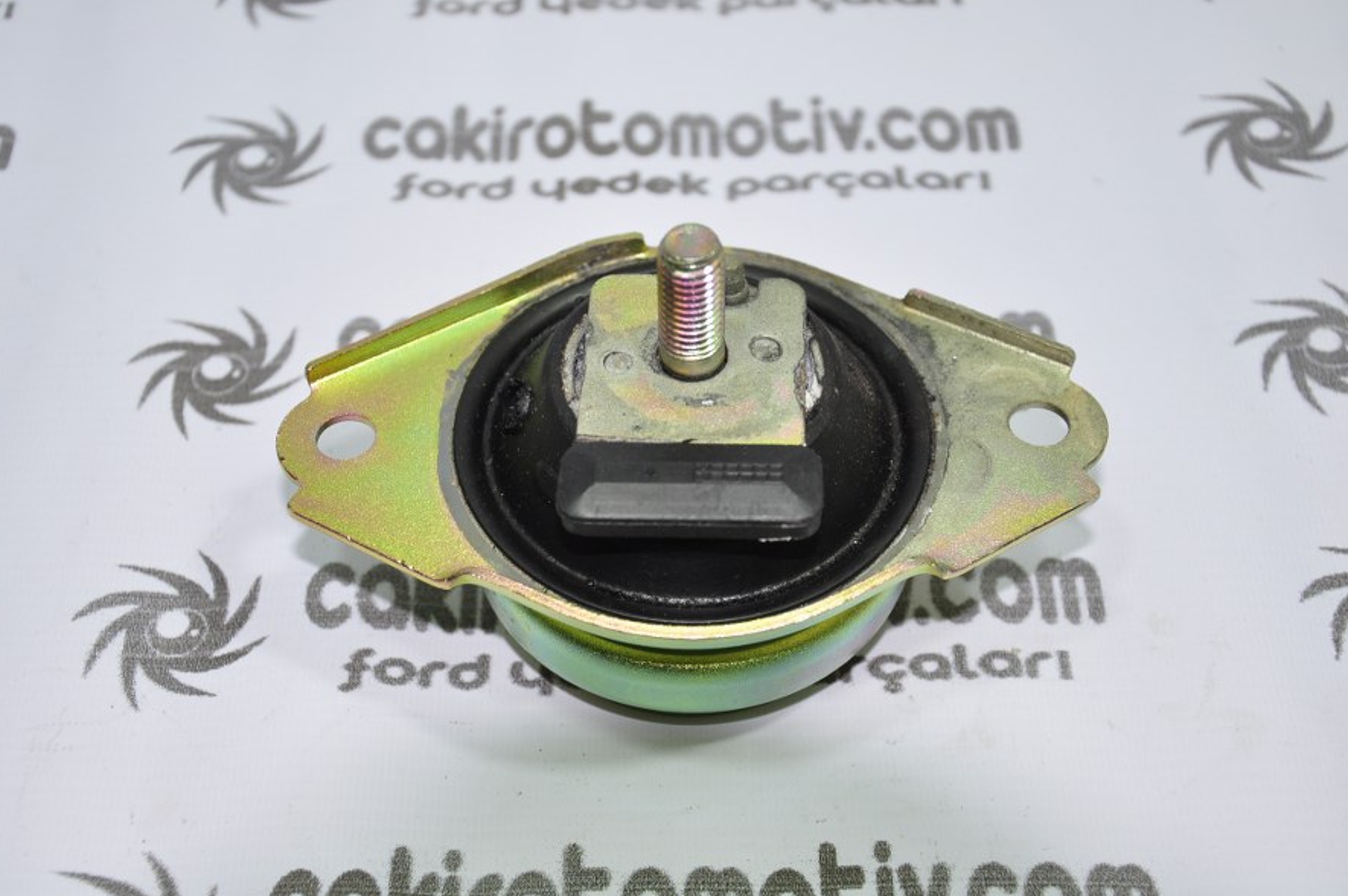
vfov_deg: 22.2
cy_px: 453
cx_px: 667
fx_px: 2282
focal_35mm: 61
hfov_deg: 32.9
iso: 200
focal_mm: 40
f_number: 5
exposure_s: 1/40
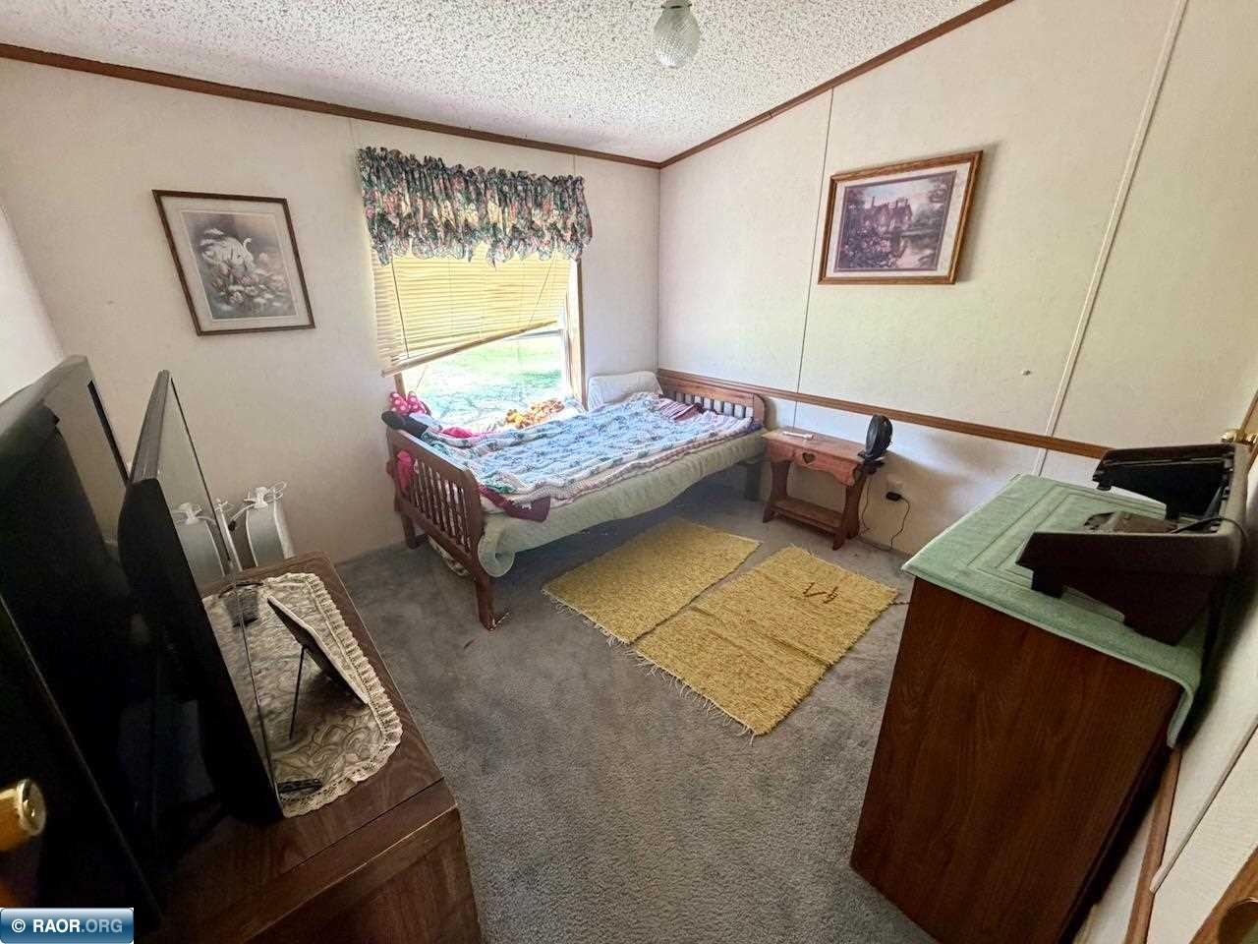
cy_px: 472
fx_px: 509
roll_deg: +0.1
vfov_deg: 85.7
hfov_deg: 102.1
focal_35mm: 14
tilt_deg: -21.4
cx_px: 629
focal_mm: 2.22
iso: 320
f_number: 2.2
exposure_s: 1/71
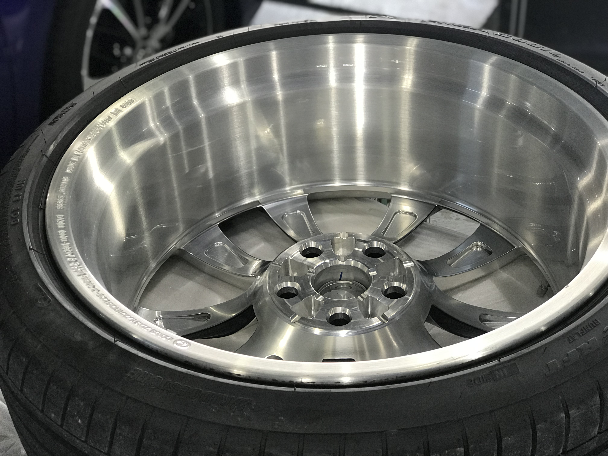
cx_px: 304
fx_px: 1001
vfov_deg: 25.7
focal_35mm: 57
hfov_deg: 33.8
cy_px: 228
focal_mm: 6.6
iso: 80
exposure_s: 1/60
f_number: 2.8
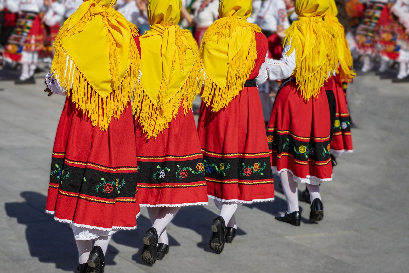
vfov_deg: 15.9
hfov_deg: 23.6
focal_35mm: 86
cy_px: 137
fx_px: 977
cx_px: 202
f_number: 4
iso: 100
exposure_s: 1/1250
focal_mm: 85
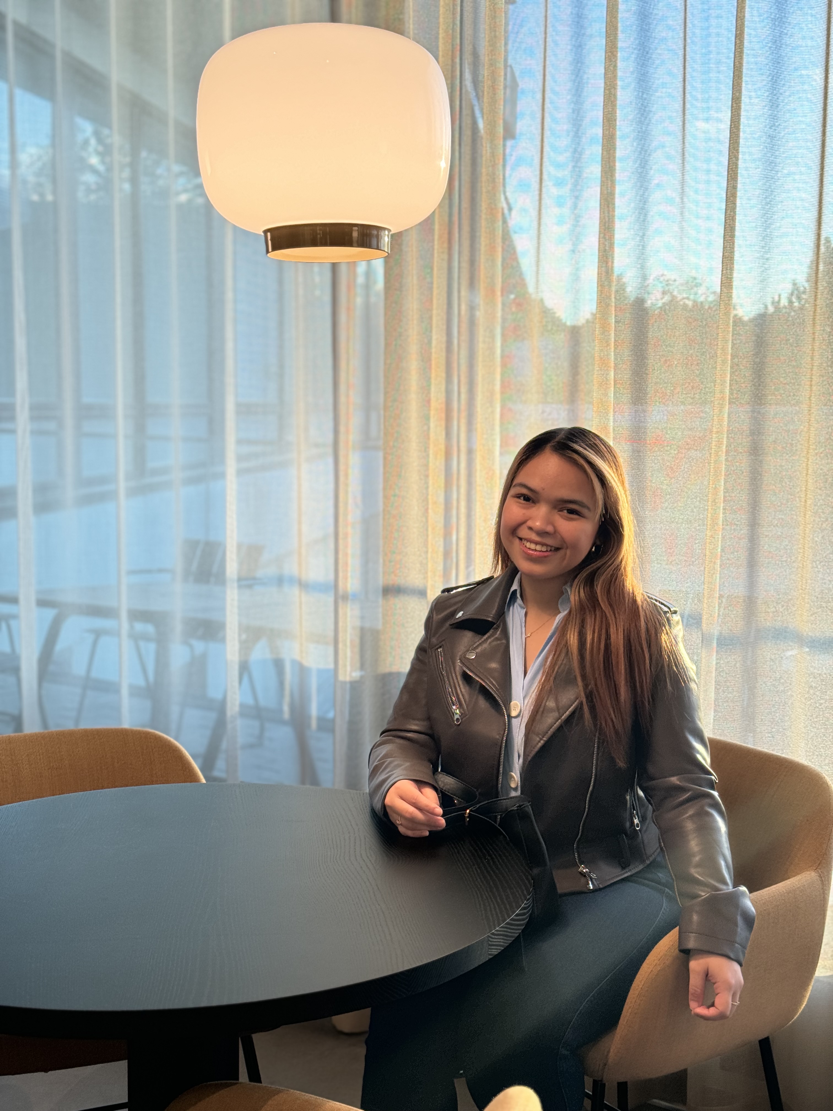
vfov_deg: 39.7
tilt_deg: -5.8
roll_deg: -0.6
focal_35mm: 48
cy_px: 556
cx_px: 416
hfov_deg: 30.3
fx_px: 1540
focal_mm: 6.76
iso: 64
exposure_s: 1/121
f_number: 1.78
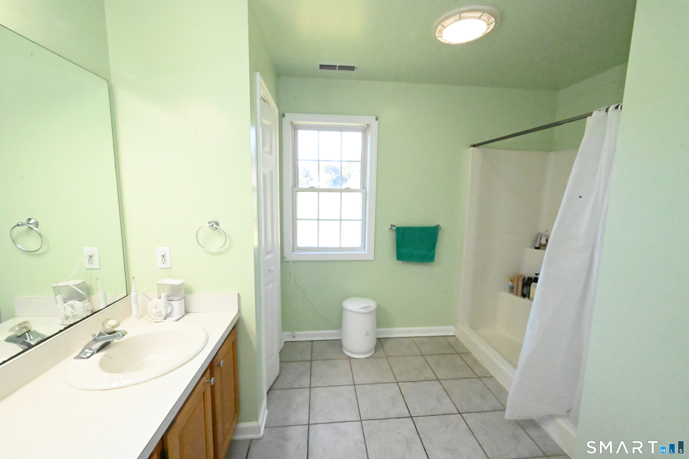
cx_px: 344
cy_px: 230
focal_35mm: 14
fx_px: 277
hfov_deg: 102.3
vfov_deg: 79.1
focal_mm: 14.5
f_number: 22
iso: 36000
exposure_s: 1/200
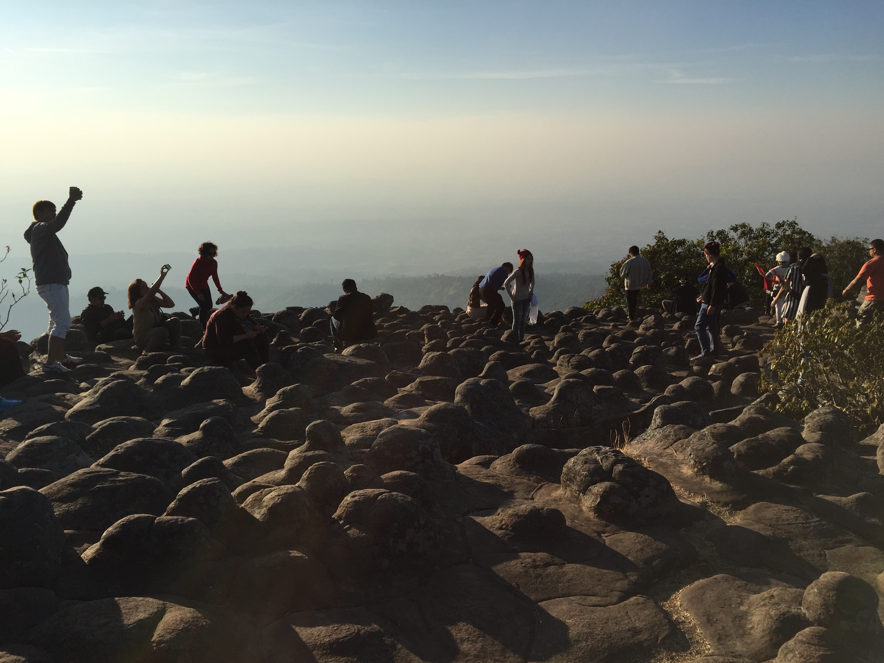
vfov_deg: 48.2
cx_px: 442
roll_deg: -0.3
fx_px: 741
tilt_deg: -13.6
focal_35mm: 29
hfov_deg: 61.7
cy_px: 332
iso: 32
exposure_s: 1/3597
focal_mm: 4.15
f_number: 2.2
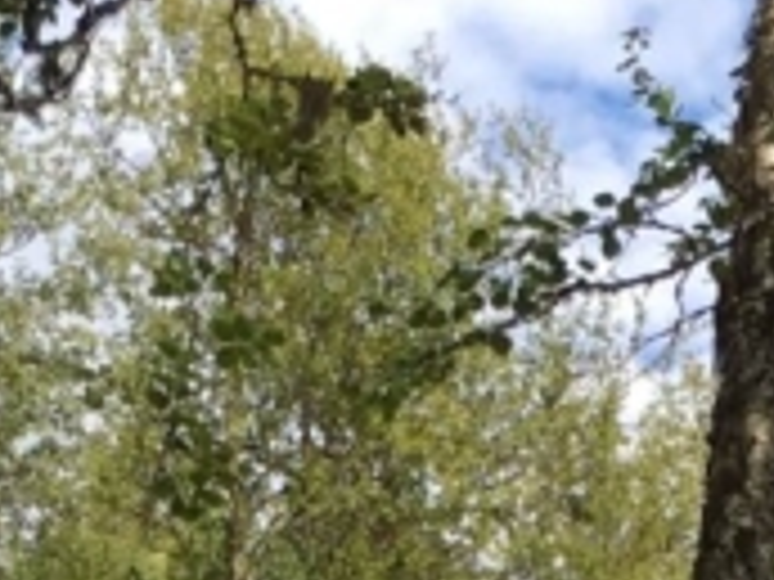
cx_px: 472
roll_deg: +1.3
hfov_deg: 11.4
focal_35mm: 173
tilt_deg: +8.1
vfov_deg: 7.8
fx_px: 3868
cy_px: 1542
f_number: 2.2
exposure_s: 1/534
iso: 25
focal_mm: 4.15
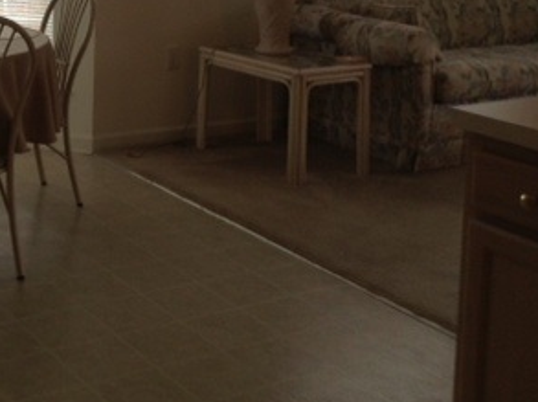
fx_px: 1118
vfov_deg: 19.8
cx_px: 84
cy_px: -6
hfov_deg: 26.4
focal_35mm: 72
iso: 32
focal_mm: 3.3
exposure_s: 1/24
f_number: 2.4
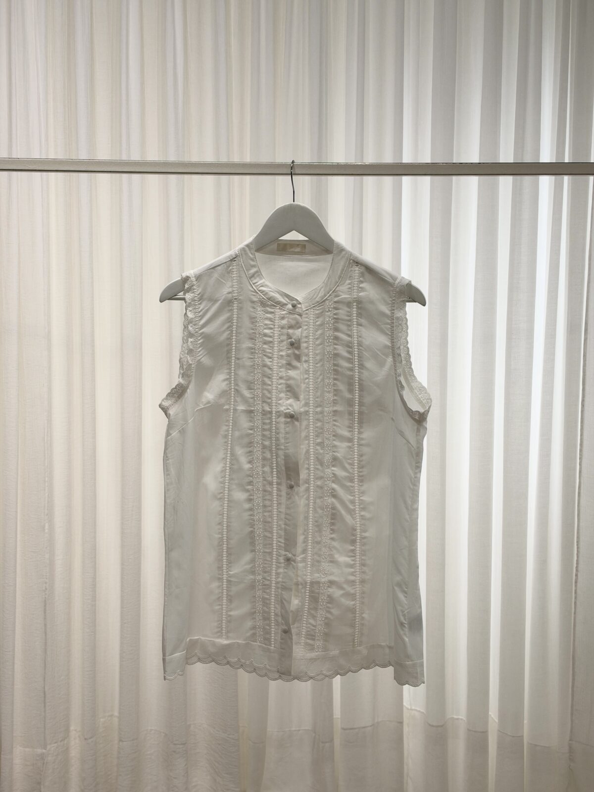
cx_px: 297
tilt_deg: -3.7
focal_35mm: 48
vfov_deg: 39.7
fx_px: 1098
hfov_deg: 30.3
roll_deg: -0.7
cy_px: 396
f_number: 1.8
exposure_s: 1/188
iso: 50
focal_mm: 6.93
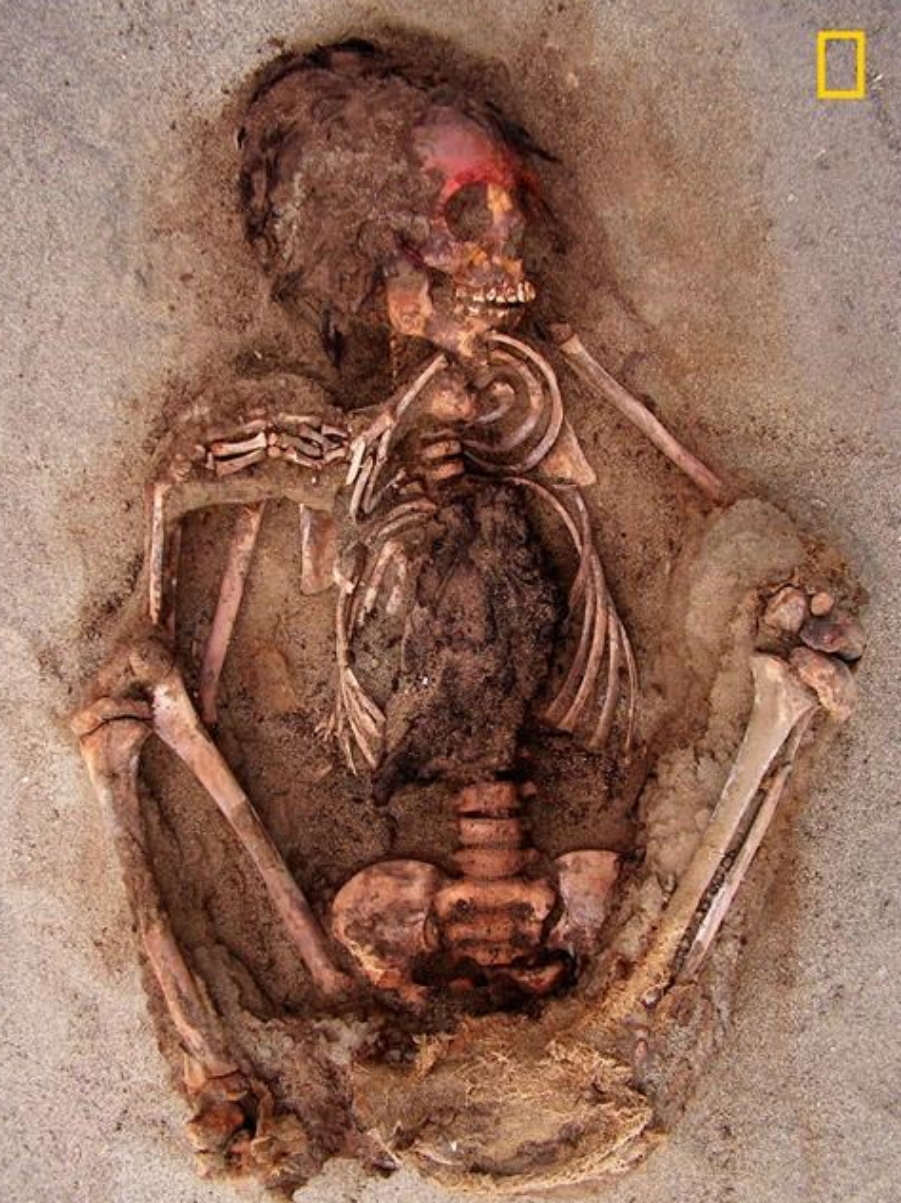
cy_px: 616
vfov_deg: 50.2
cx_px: 441
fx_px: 1285
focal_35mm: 37
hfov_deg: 38.6
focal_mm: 6
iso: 64
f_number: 3.2
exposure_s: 1/320
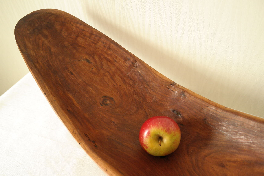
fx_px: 220
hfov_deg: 61.9
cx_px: 132
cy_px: 88
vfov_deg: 43.6
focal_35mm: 30
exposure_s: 1/30
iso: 800
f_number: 5.6
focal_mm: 20
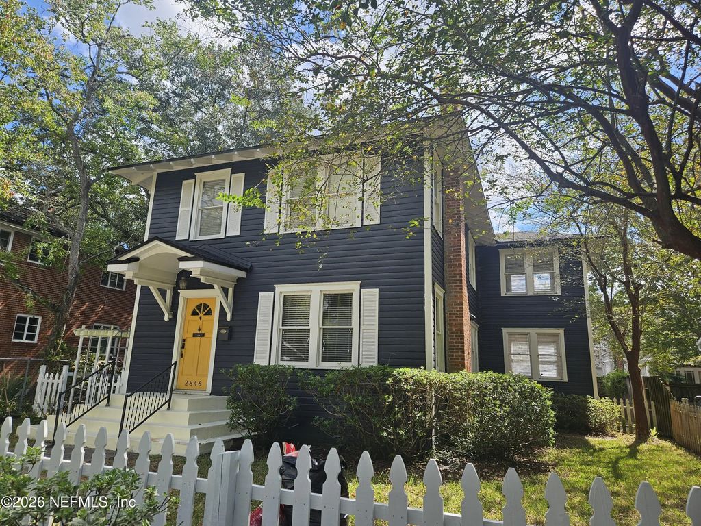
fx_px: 466
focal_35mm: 23
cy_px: 263
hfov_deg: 73.9
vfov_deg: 58.9
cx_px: 350
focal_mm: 5.4
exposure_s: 1/986
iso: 25
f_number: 1.8
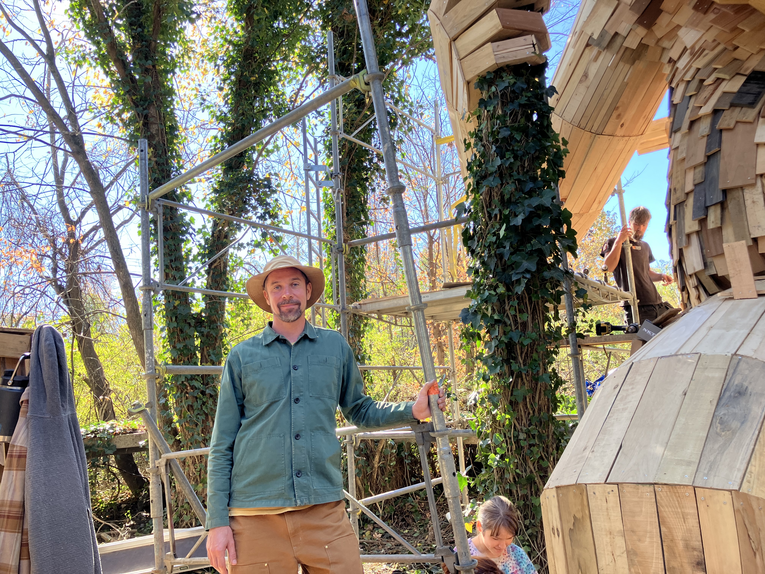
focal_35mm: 28
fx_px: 619
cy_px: 287
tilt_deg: +11.5
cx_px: 382
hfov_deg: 63.4
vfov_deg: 49.7
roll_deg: +4.8
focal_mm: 3.99
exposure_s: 1/203
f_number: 1.8
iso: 32
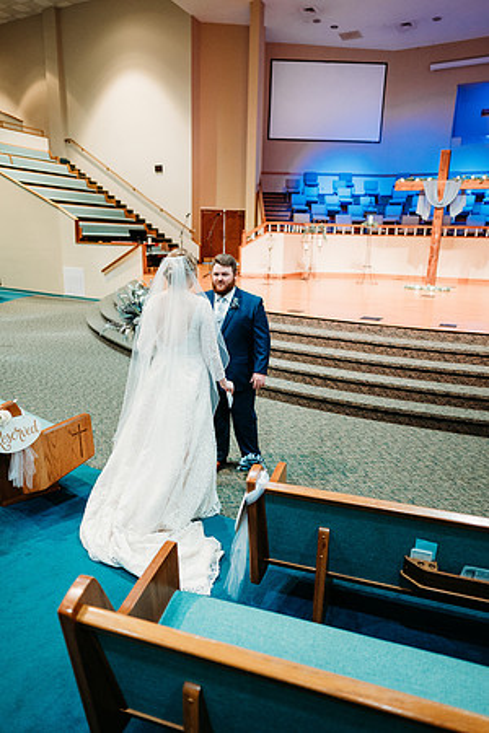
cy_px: 366
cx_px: 244
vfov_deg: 73.7
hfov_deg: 53.1
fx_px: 489
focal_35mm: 24
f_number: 1.8
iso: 2500
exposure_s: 1/100
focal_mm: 24
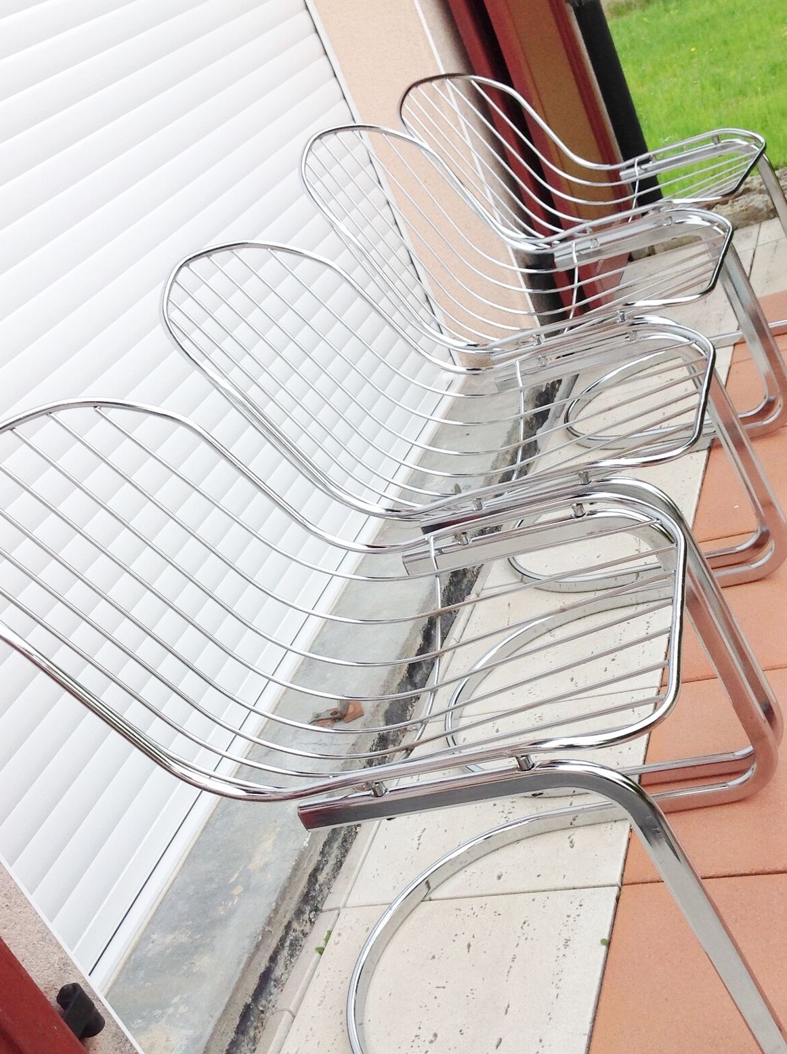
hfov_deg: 32.1
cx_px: 423
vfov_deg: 42.1
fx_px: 1368
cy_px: 572
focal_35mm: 45
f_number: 2.4
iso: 50
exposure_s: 1/203
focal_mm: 4.28
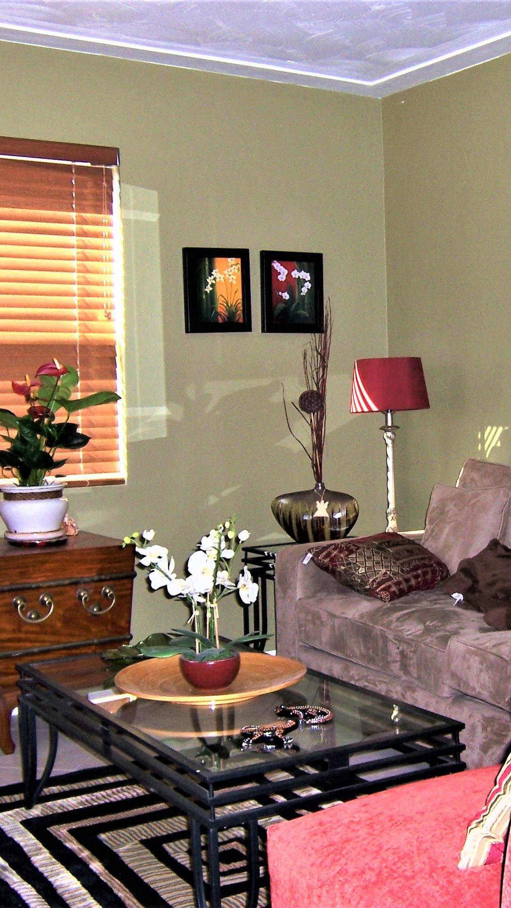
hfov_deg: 24.6
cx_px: 388
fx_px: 1156
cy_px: 454
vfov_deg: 42.9
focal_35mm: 48
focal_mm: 5.5
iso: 80
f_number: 2.8
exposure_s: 1/60
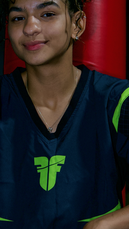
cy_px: 130
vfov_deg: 12.4
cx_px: 52
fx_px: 1058
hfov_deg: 7.0
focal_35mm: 174
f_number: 2.8
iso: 640
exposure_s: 1/125
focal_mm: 46
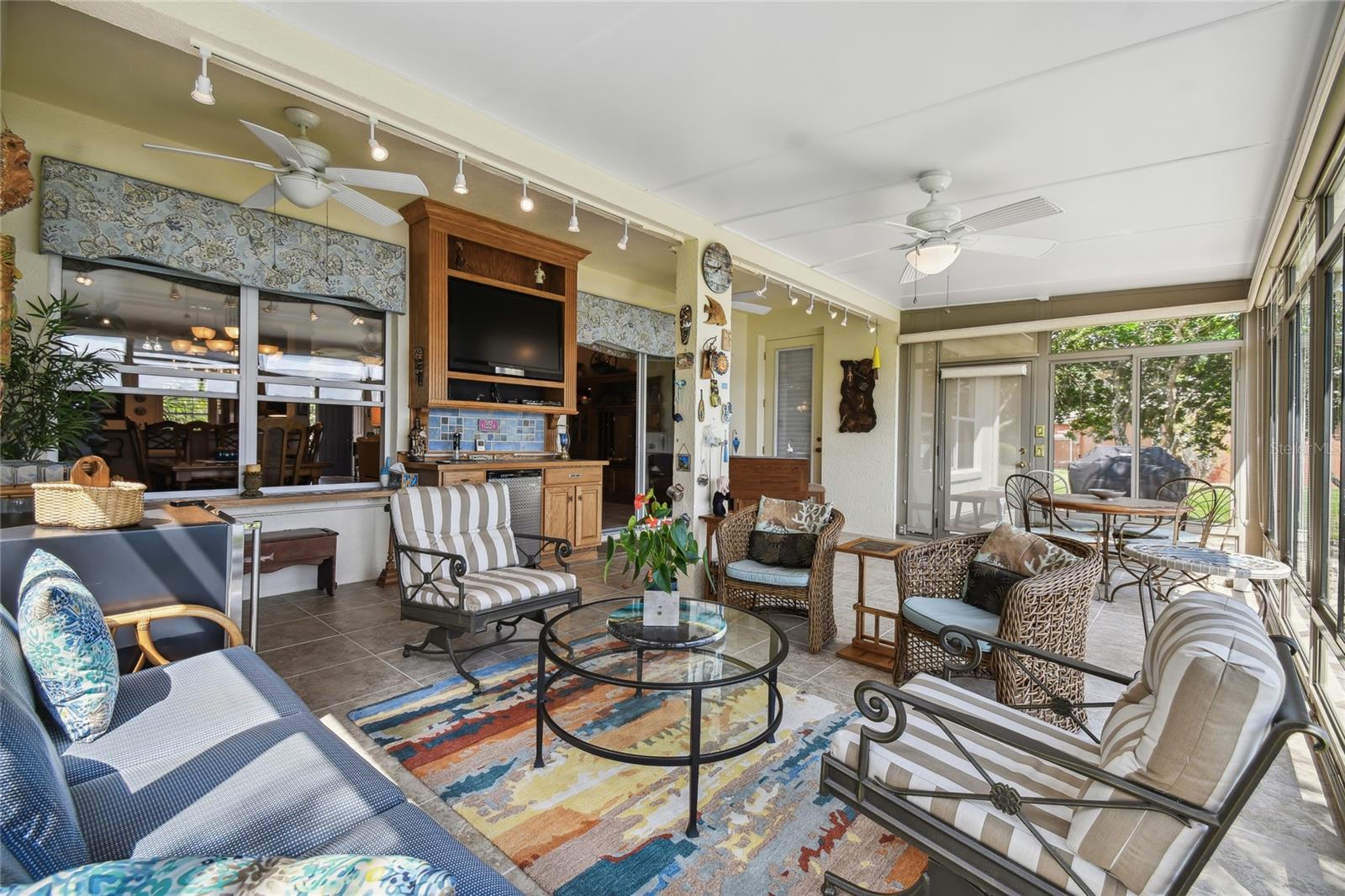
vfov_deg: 77.3
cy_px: 448
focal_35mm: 15
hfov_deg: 100.4
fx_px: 560
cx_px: 672
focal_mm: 10
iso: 100
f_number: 7.1
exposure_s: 1/80
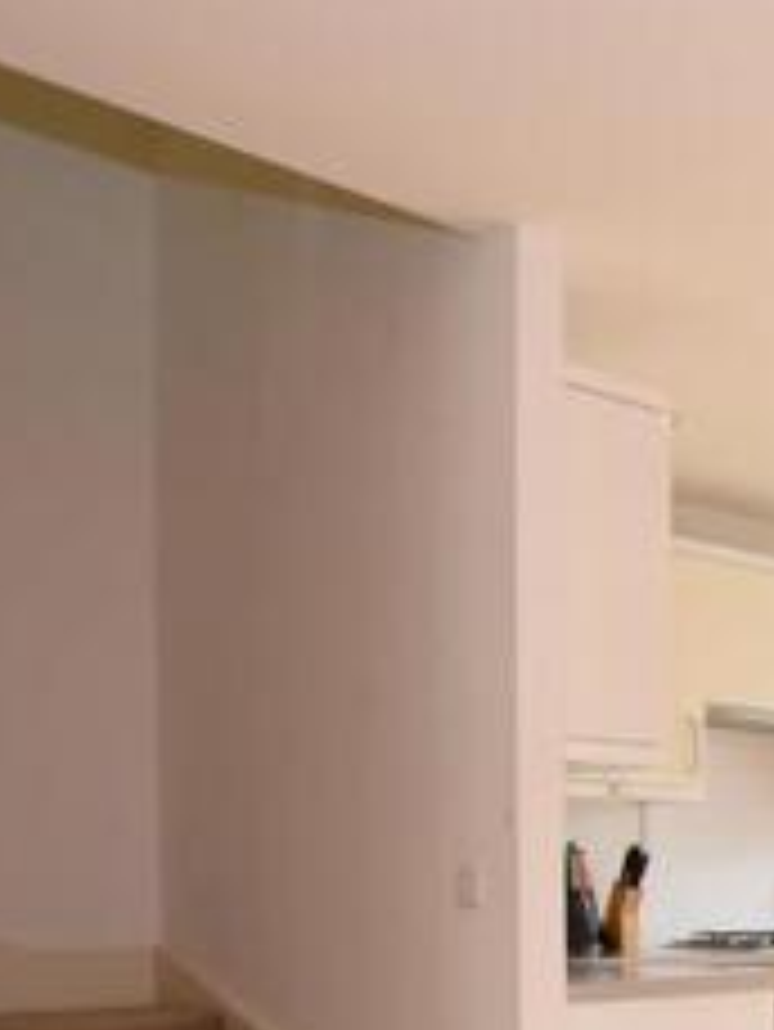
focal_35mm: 45
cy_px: 884
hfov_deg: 22.8
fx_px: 1351
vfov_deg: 39.4
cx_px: 1287
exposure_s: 1/20
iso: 200
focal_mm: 11
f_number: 6.3
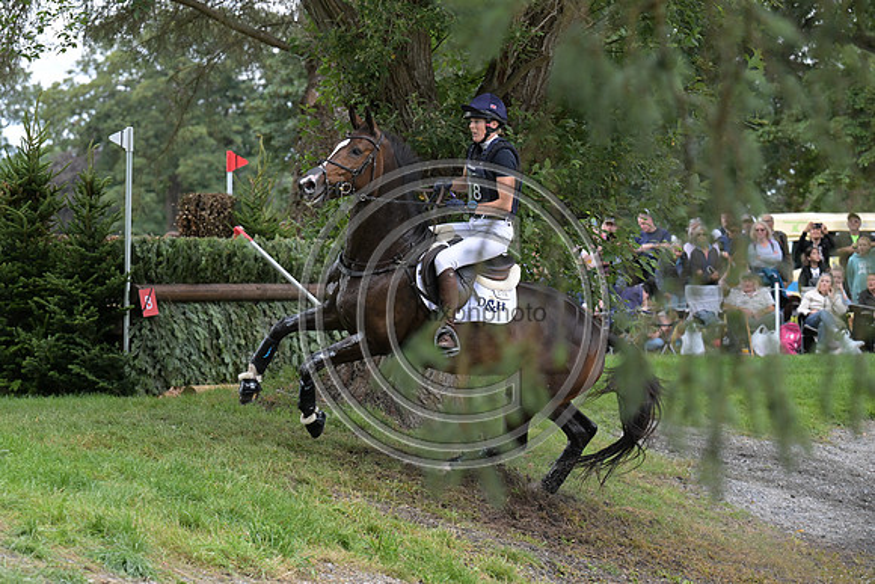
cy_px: 292
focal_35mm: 125
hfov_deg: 16.4
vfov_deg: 11.0
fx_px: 3039
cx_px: 438
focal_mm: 125
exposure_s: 1/1250
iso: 2500
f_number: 5.6
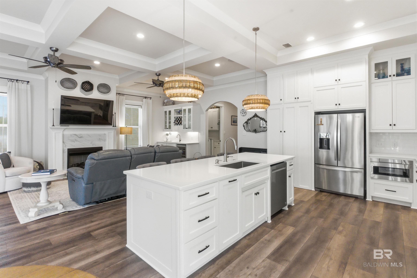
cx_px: 208
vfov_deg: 70.5
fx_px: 197
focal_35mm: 17
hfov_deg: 93.2
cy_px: 139
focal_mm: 17
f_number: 13
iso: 12800
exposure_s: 1/8000
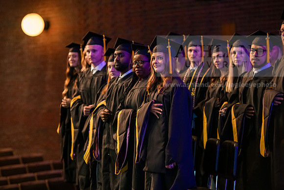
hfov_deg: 15.2
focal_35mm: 135
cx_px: 142
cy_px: 95
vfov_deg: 10.2
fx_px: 1065
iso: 3200
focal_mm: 135
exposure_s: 1/200
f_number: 3.2
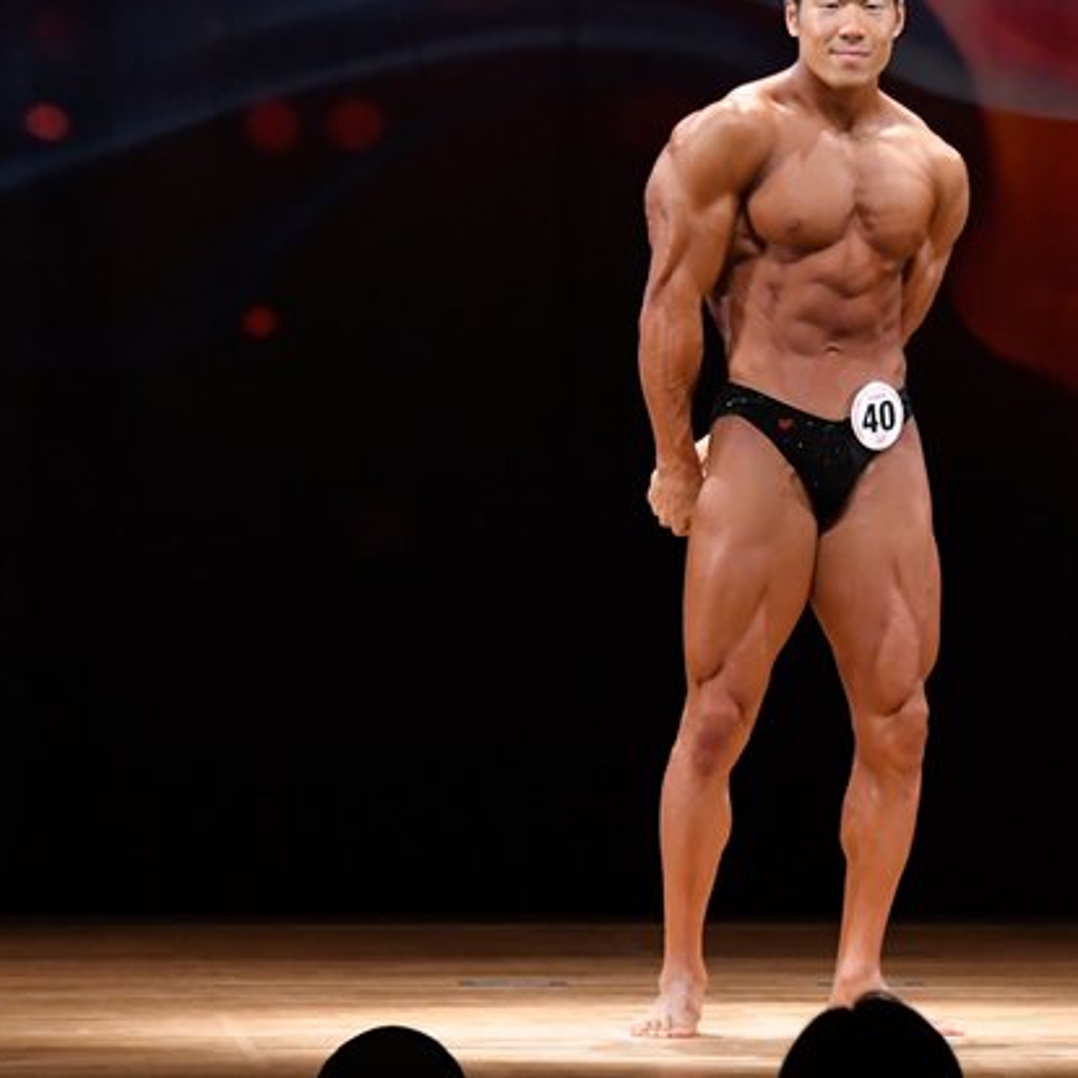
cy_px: 458
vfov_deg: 4.9
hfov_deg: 4.9
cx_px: 764
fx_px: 12613
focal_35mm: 358
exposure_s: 1/400
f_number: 5.6
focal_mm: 150
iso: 4000
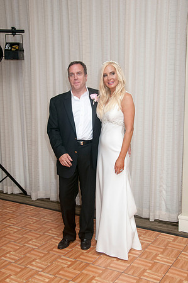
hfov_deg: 30.8
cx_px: 94
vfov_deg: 45.0
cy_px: 142
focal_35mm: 44
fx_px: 342
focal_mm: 29
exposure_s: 1/60
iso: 400
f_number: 5.6
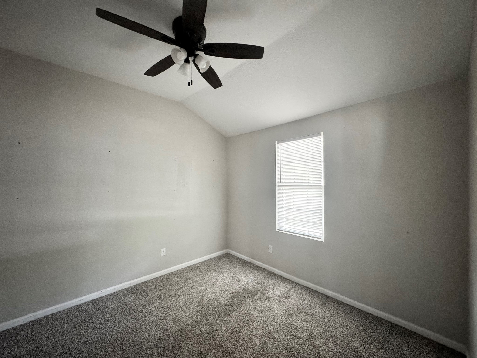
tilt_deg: -0.1
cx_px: 238
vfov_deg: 85.7
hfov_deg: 102.1
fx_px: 193
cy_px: 179
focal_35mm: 14
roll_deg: -0.1
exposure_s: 1/60
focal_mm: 2.22
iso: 640
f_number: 2.2
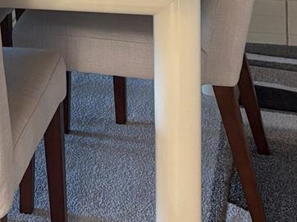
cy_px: -196
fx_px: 986
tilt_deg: -5.5
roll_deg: +2.1
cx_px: 20
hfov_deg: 16.9
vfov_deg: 11.7
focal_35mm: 115
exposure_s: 1/120
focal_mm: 5.96
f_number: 1.6
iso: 200
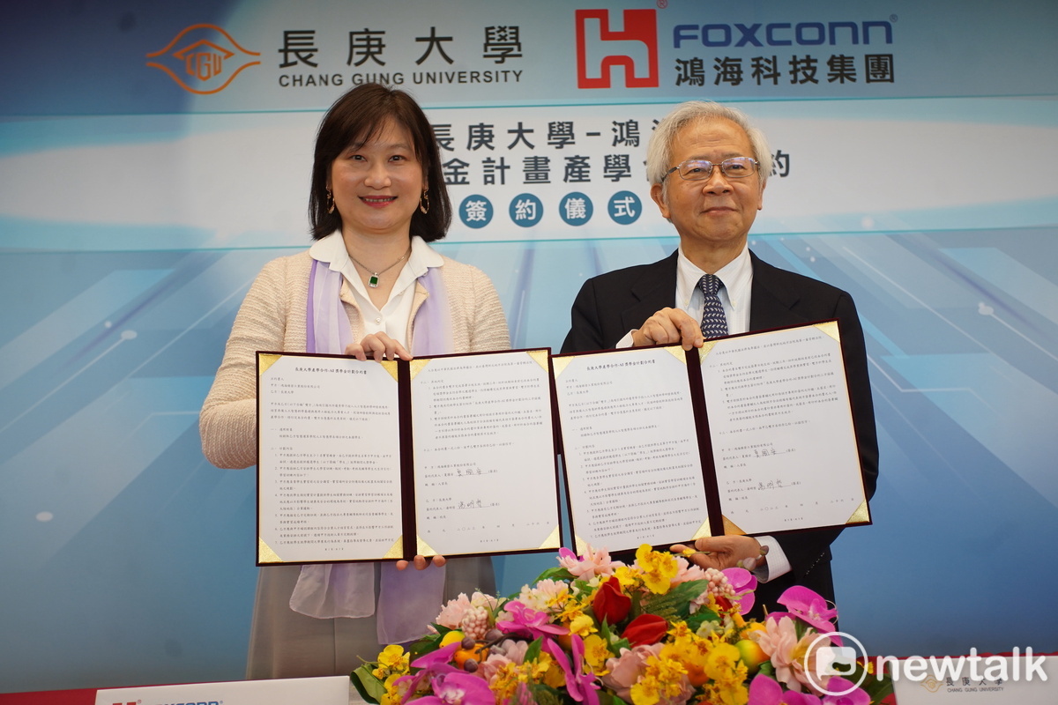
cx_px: 529
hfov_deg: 48.5
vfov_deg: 33.4
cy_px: 352
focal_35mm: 40
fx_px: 1175
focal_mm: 40
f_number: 4
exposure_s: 1/60
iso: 800
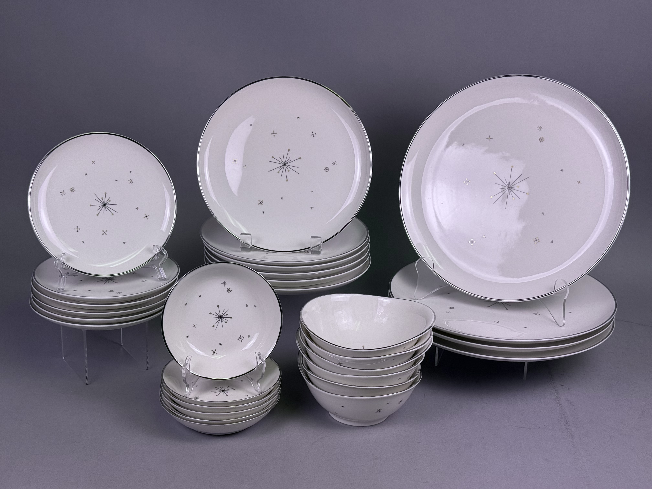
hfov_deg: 39.7
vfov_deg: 30.3
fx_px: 904
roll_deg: -2.9
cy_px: 244
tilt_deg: -20.6
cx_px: 326
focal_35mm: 48
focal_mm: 6.76
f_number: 1.78
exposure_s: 1/287
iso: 64
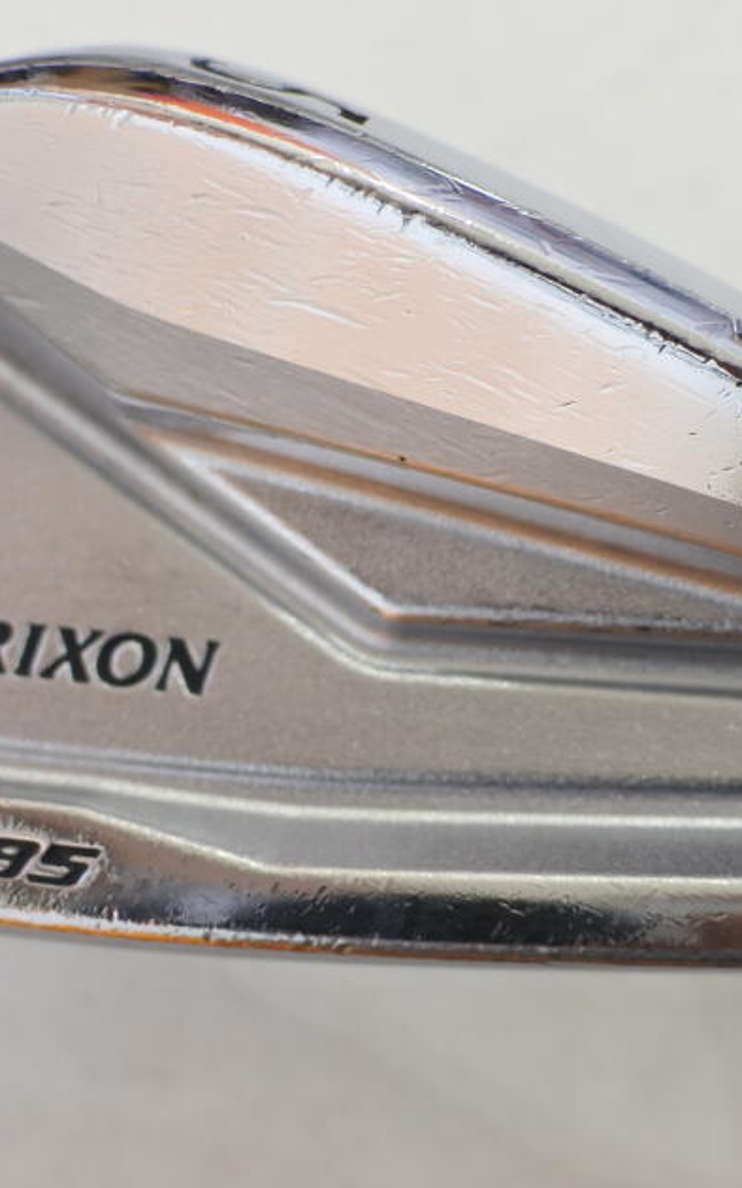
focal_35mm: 76
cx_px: 431
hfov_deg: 17.1
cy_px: 587
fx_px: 2461
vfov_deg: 27.1
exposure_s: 1/125
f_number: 2.8
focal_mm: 18.5
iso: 800
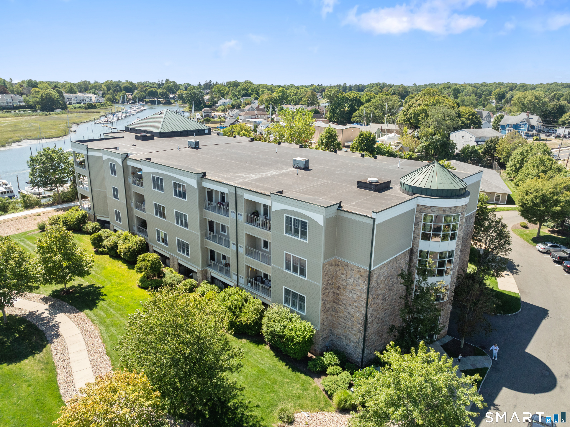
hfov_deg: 71.6
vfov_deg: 56.8
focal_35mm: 24
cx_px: 285
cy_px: 214
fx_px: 395
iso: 210
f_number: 2.8
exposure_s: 1/2000
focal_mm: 12.29
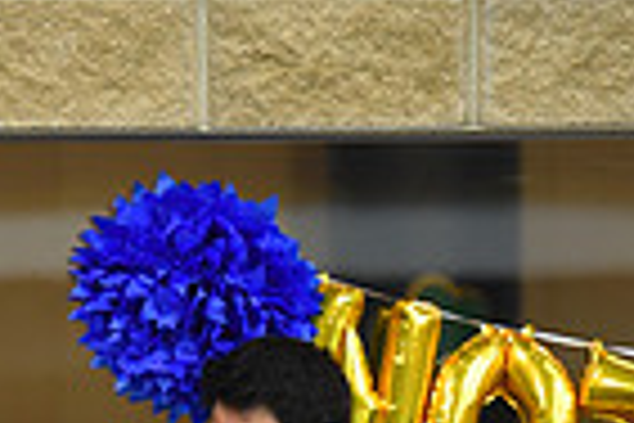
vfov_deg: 2.1
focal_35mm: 638
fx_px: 11235
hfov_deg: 3.2
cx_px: -103
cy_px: 866
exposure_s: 1/500
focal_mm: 155
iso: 2200
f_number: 2.8
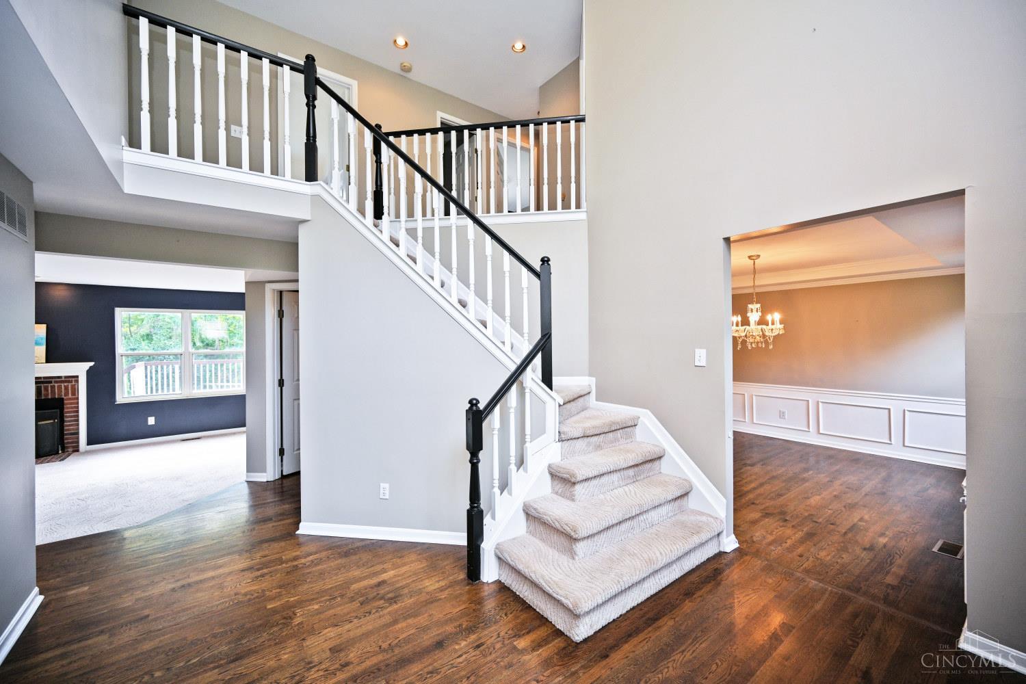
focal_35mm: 14
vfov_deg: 81.2
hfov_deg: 104.3
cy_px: 342
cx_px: 513
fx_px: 399
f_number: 4.5
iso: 200
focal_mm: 14
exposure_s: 1/80
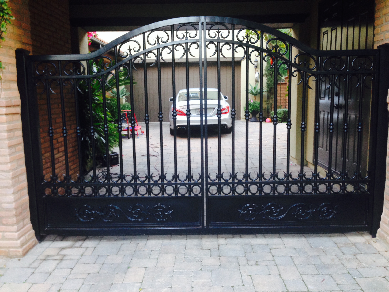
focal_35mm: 33
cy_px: 146
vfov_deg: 42.9
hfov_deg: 55.4
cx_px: 194
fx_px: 371
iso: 100
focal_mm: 4.12
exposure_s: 1/20
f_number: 2.4
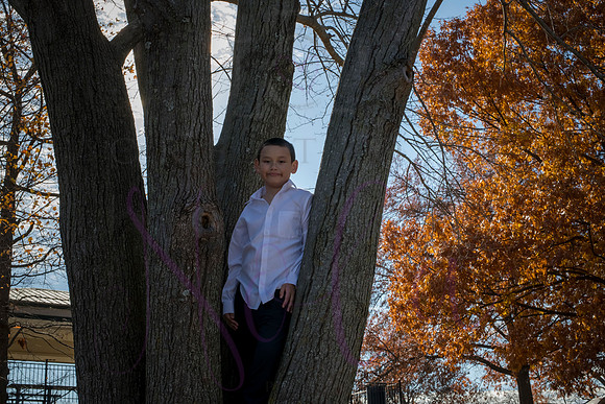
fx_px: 840
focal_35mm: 50
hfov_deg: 39.6
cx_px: 302
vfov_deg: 27.0
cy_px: 202
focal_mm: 50
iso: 400
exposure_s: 1/200
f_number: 16
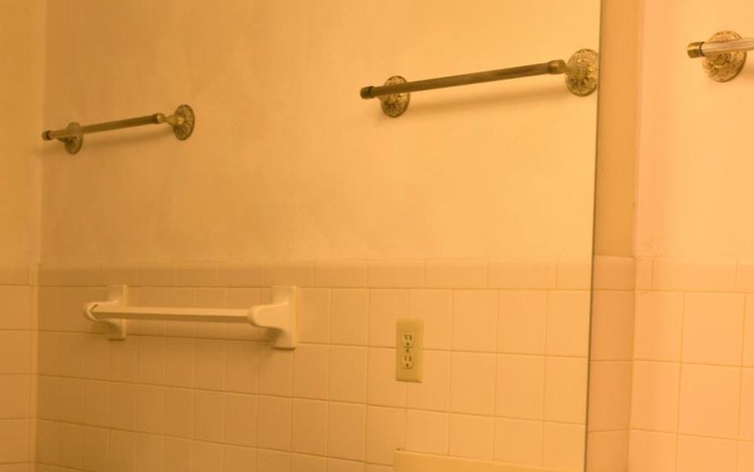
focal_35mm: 66
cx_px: 329
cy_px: 383
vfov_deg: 19.5
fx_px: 1356
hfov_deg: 31.0
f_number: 5.6
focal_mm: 24
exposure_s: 1/125
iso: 400
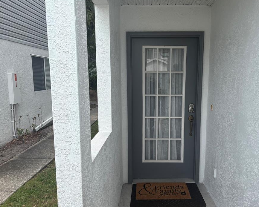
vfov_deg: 48.5
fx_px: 230
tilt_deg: -8.6
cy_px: 111
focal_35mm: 30
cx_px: 152
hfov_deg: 58.4
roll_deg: +0.1
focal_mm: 5.96
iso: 50
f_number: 1.6
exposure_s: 1/1032
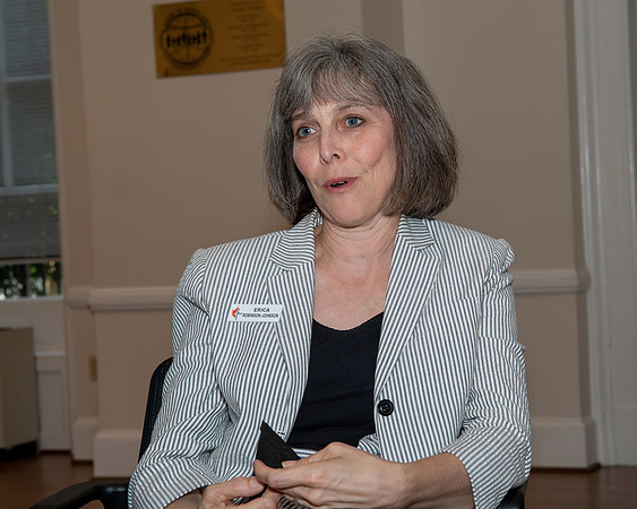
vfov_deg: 18.7
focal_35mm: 82
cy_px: 235
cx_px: 404
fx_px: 1542
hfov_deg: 23.3
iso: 400
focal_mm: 45
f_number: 5.6
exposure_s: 1/250
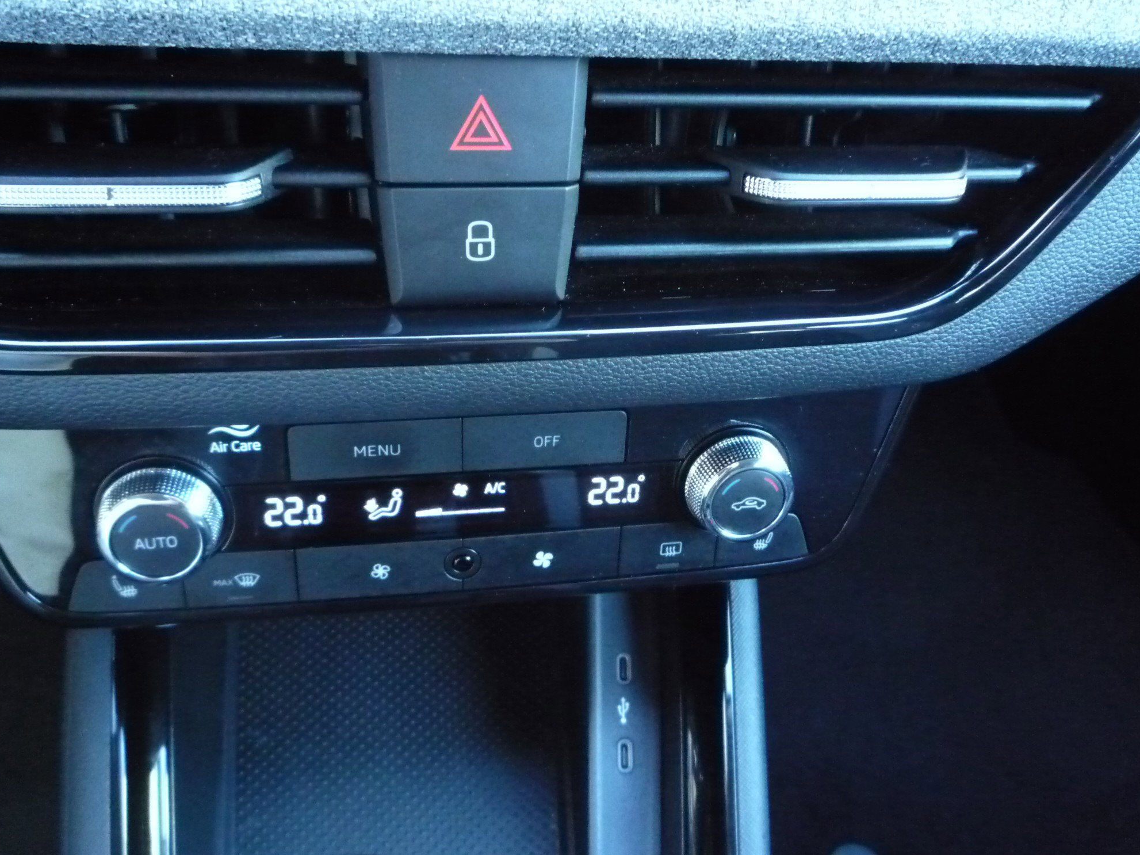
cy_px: 414
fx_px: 1021
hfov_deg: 58.4
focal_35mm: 31
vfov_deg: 45.4
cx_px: 571
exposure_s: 1/15
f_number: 3.3
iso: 800
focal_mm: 5.2
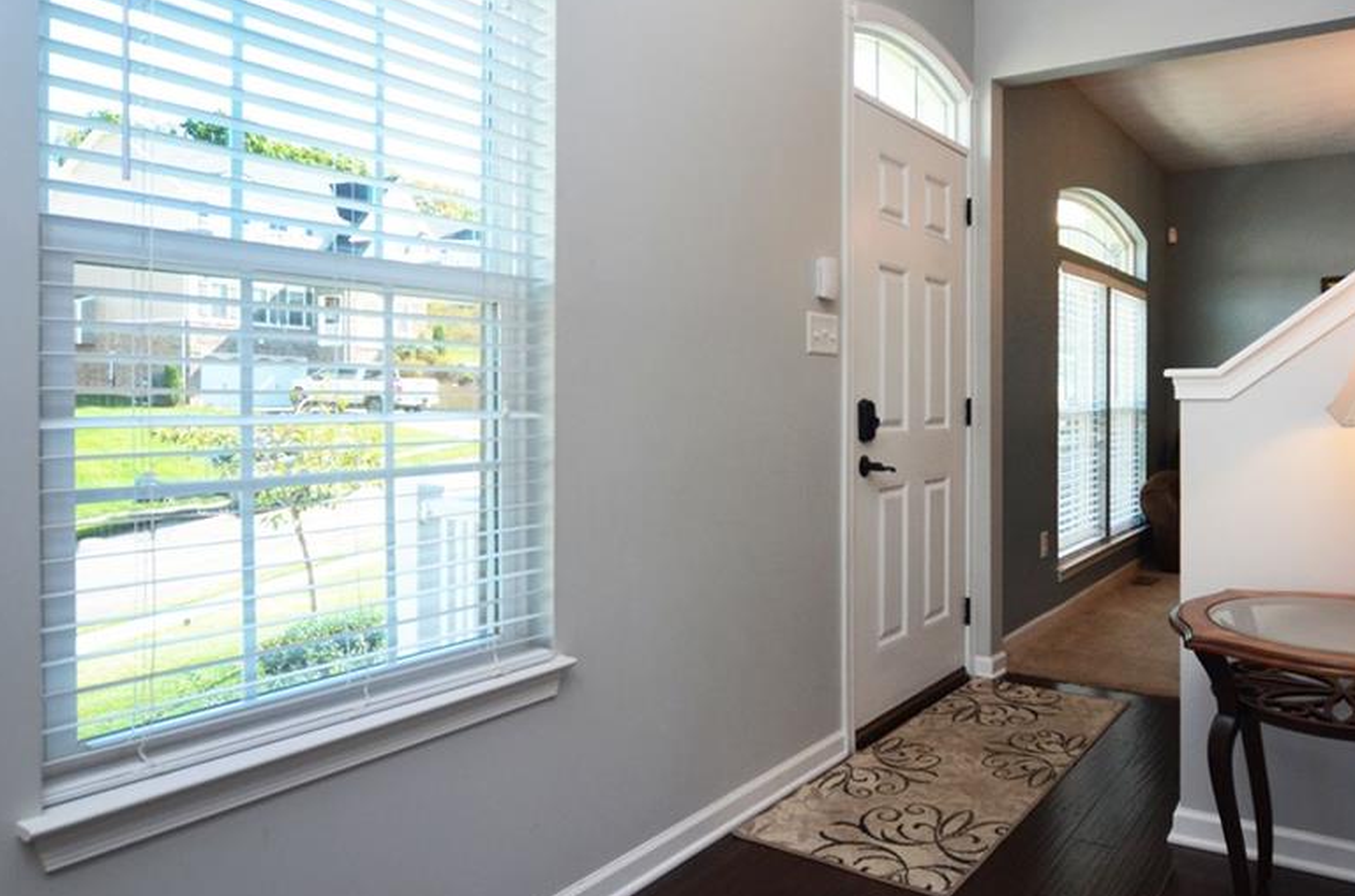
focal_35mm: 24
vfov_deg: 52.7
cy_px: 377
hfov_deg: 73.1
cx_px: 812
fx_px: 901
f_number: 5.6
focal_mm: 12
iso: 800
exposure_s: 1/200
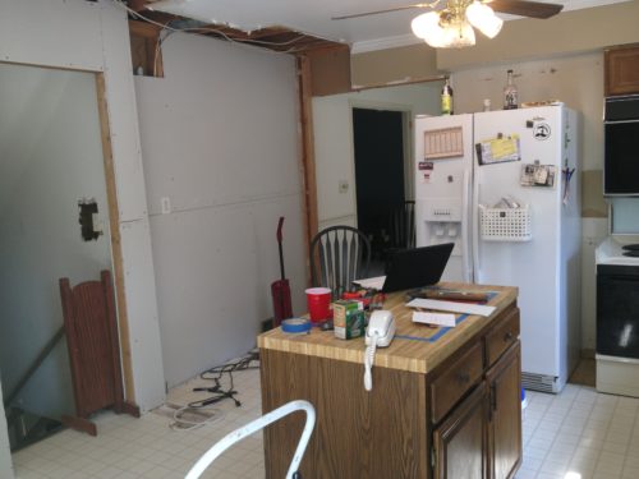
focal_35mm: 35
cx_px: 320
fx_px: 646
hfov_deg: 52.6
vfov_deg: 40.7
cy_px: 240
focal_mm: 4.28
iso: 50
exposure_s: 1/53
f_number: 2.4
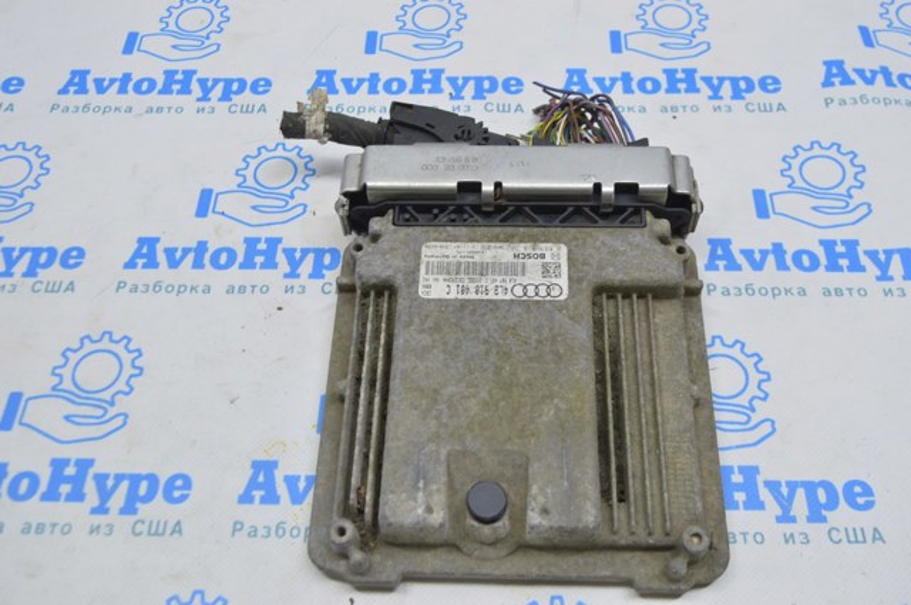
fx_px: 834
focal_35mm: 33
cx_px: 456
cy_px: 302
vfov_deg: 39.9
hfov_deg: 57.3
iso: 400
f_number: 5.6
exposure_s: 1/20
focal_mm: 22
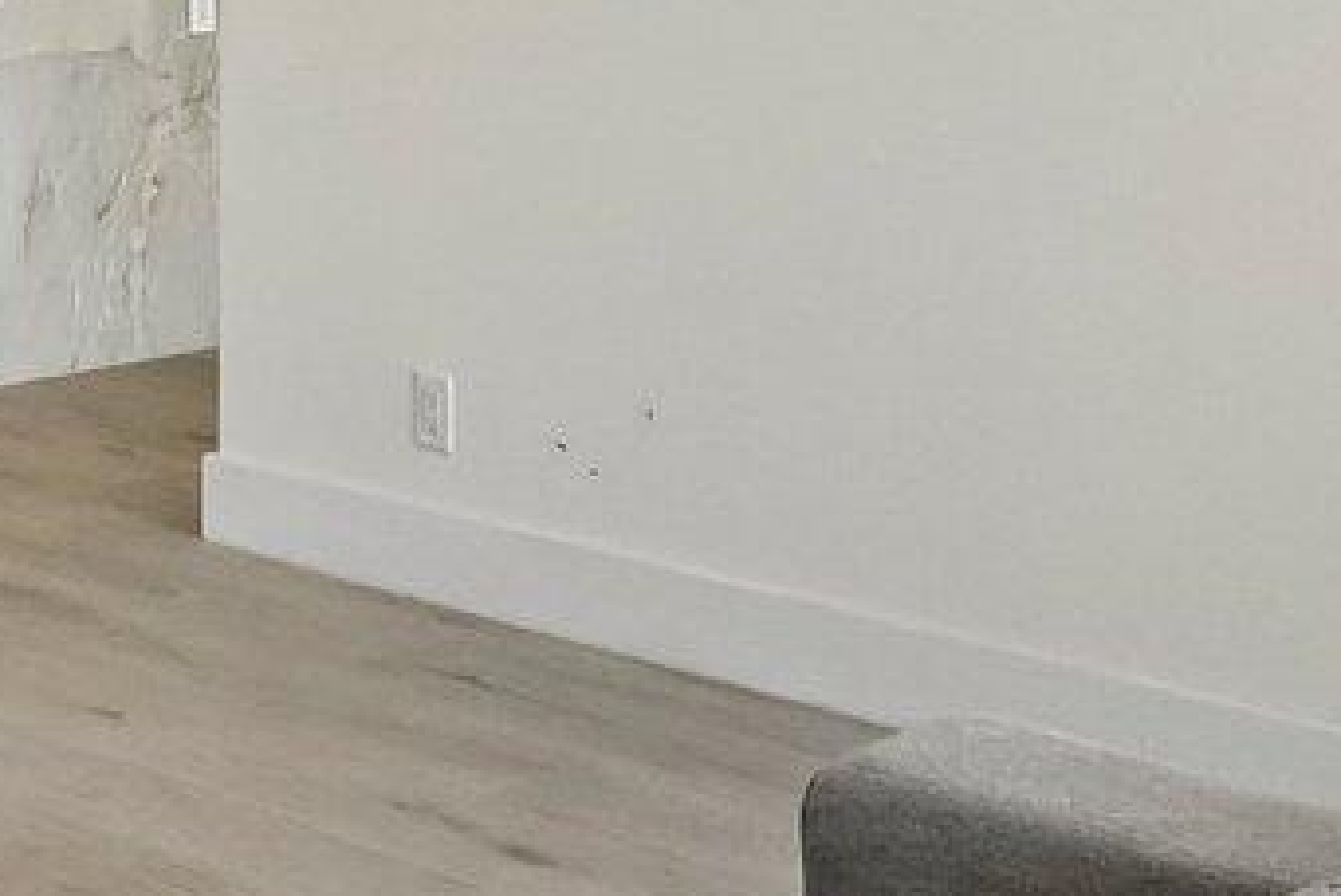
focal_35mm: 84
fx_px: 3132
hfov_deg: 23.6
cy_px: -261
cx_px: 161
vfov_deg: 15.5
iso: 2500
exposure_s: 1/640
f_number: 8
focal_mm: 14
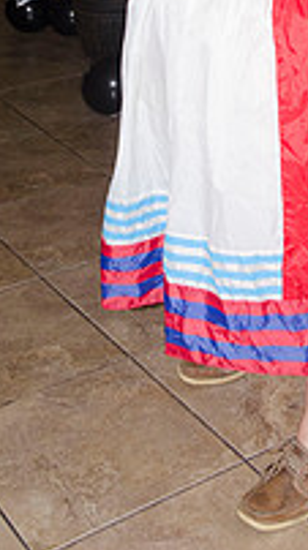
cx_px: 270
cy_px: -27
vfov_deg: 24.0
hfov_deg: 14.2
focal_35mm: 84
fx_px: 1225
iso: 800
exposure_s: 1/60
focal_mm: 24
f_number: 5.6
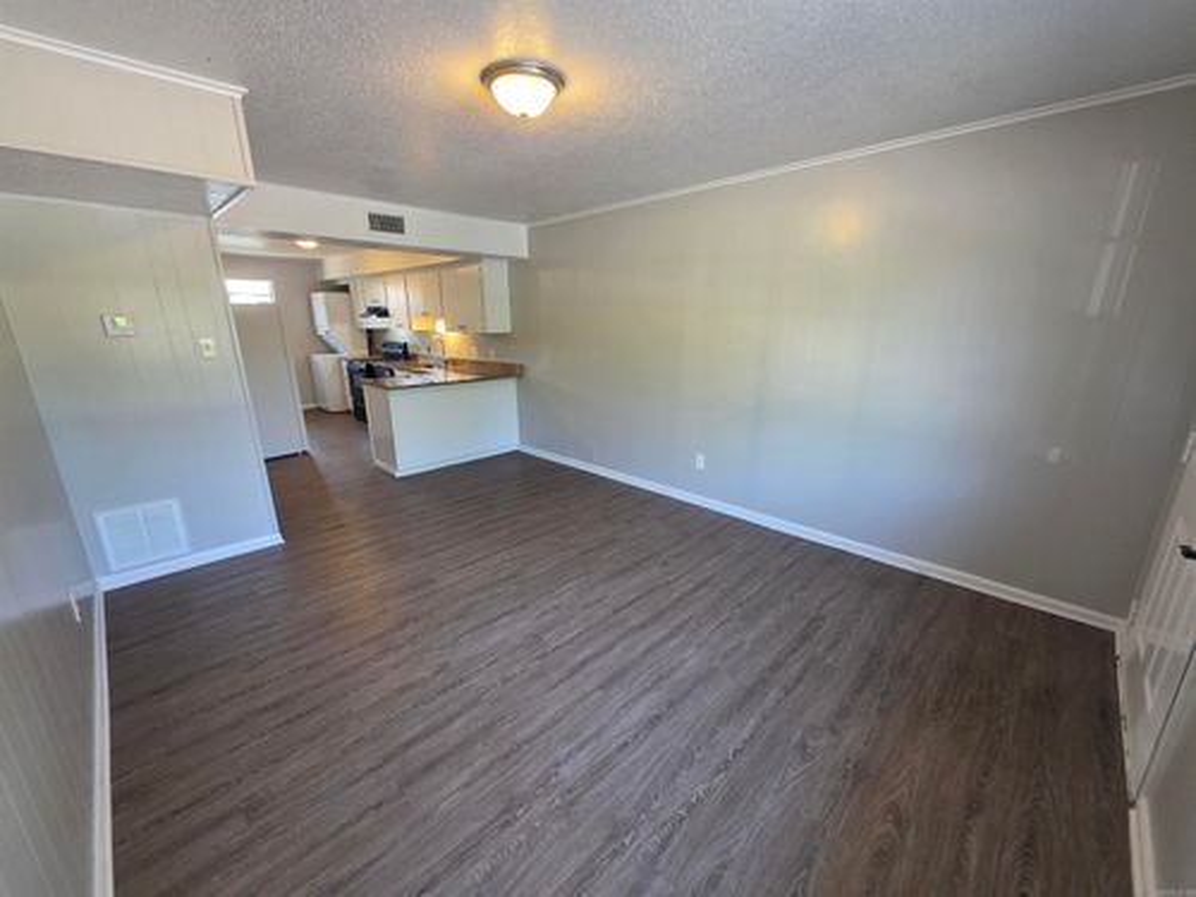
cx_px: 598
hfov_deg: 106.2
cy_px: 448
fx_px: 449
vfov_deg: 89.9
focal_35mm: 13
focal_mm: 2.2
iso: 250
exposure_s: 1/120
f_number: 1.9
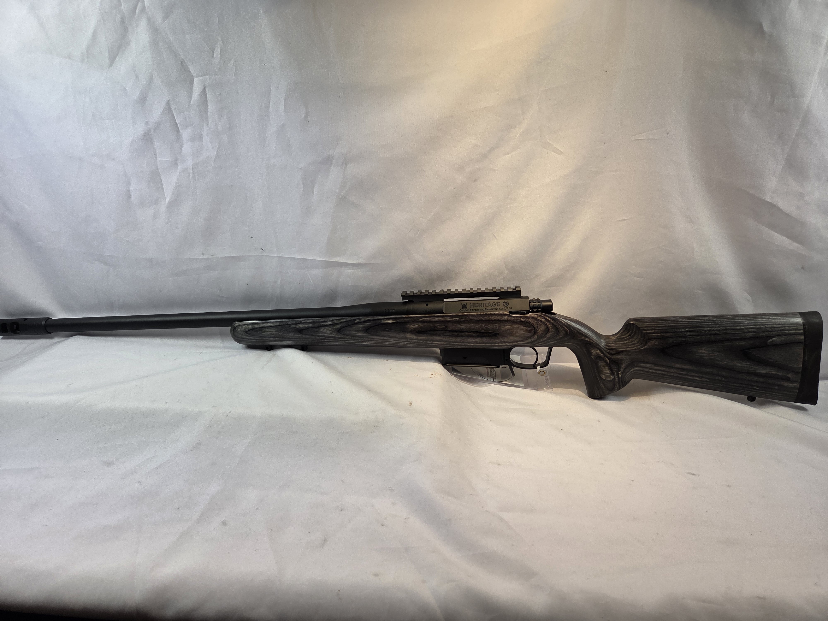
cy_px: 310
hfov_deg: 73.9
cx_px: 414
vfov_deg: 58.9
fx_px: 550
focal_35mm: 23
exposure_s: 1/705
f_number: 1.8
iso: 80
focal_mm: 5.4
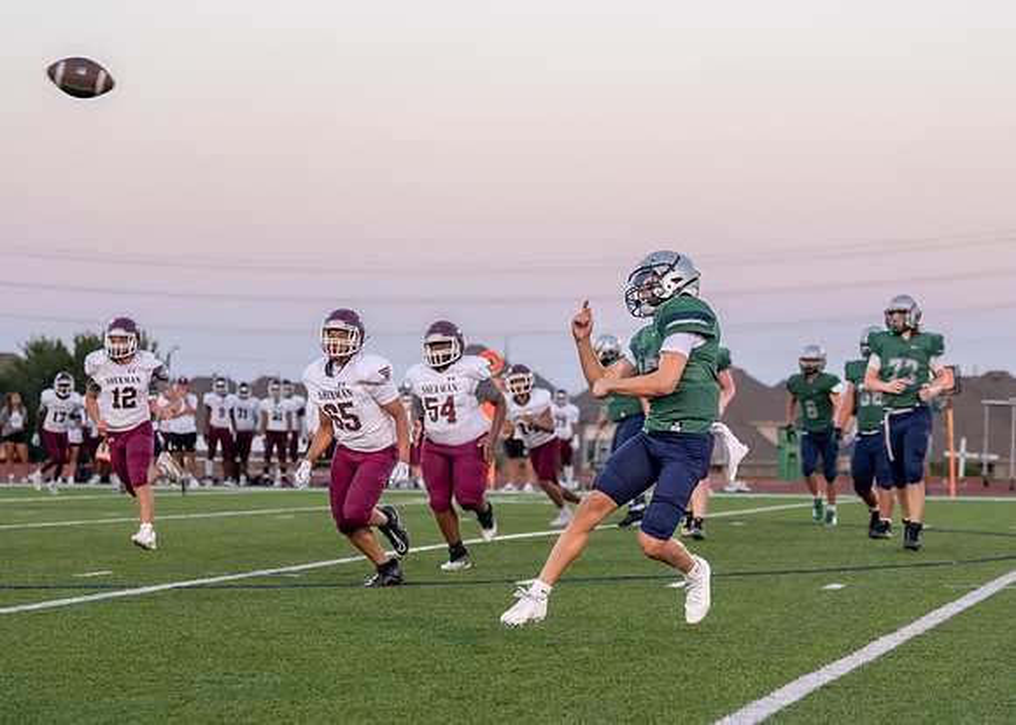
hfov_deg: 17.5
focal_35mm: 114
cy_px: 434
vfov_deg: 12.5
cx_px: 678
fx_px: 3300
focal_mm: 70
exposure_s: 1/1000
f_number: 2.8
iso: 800
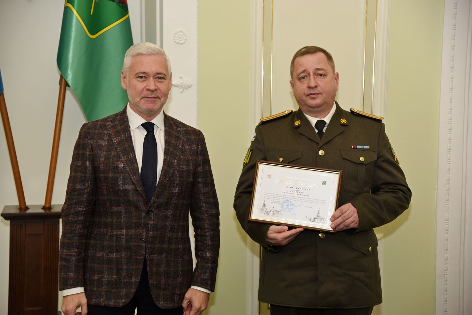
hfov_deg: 30.5
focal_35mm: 66
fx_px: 866
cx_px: 236
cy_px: 158
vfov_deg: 20.6
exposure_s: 1/200
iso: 800
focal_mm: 66
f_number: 4
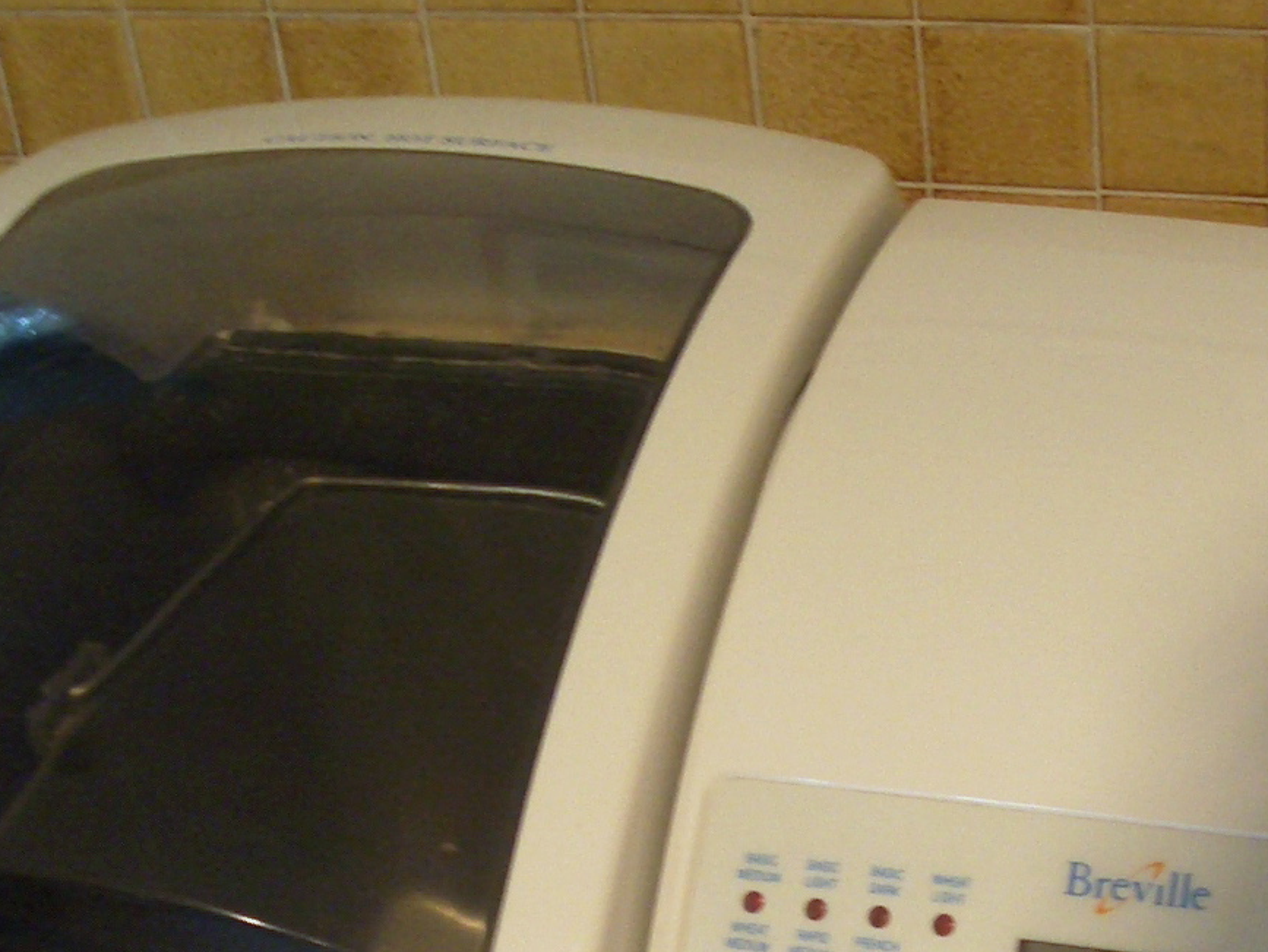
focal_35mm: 85
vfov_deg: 16.8
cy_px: 1072
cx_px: 717
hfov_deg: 23.0
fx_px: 3115
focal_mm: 4.8
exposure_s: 1/8
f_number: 4
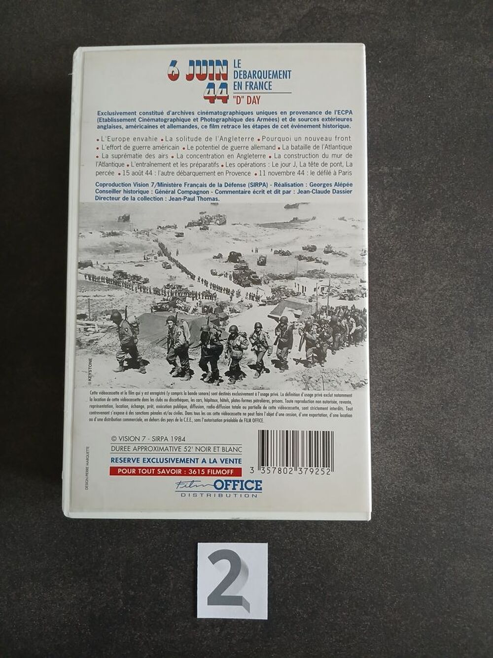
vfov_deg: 67.3
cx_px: 246
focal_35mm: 26
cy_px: 329
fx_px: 494
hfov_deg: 53.1
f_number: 1.8
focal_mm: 3.98
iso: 320
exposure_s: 1/25.1
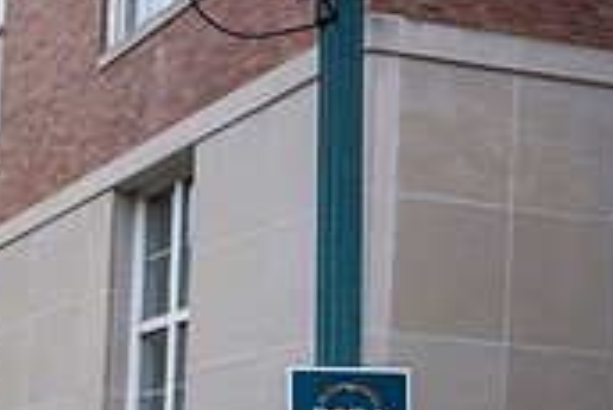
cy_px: 551
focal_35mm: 81
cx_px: -278
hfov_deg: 21.5
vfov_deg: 15.9
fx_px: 1380
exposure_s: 1/1600
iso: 1000
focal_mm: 24
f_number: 4
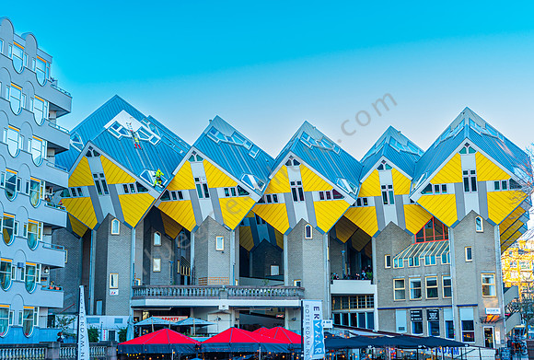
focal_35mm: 52
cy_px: 180
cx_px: 269
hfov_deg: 37.8
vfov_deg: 26.0
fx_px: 779
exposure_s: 1/200
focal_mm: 35
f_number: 3.5
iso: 200
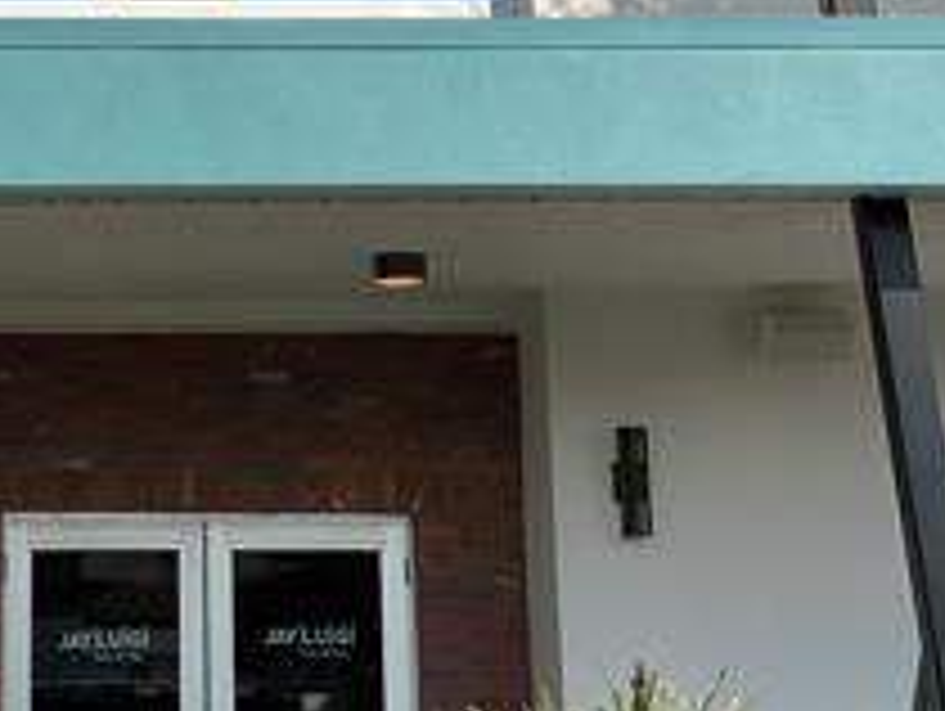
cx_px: 99
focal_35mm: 99
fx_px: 2706
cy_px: 45
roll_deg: +0.1
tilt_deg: +10.5
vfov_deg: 14.8
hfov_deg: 19.5
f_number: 2
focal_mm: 6
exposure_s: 1/2083
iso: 20
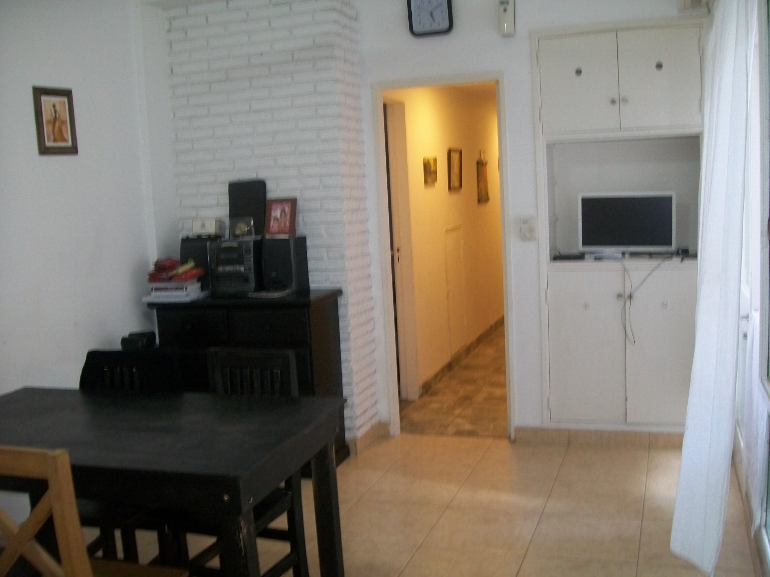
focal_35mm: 36
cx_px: 385
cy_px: 288
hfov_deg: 51.4
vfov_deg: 39.7
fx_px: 801
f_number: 2.7
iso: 160
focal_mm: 6
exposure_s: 1/30
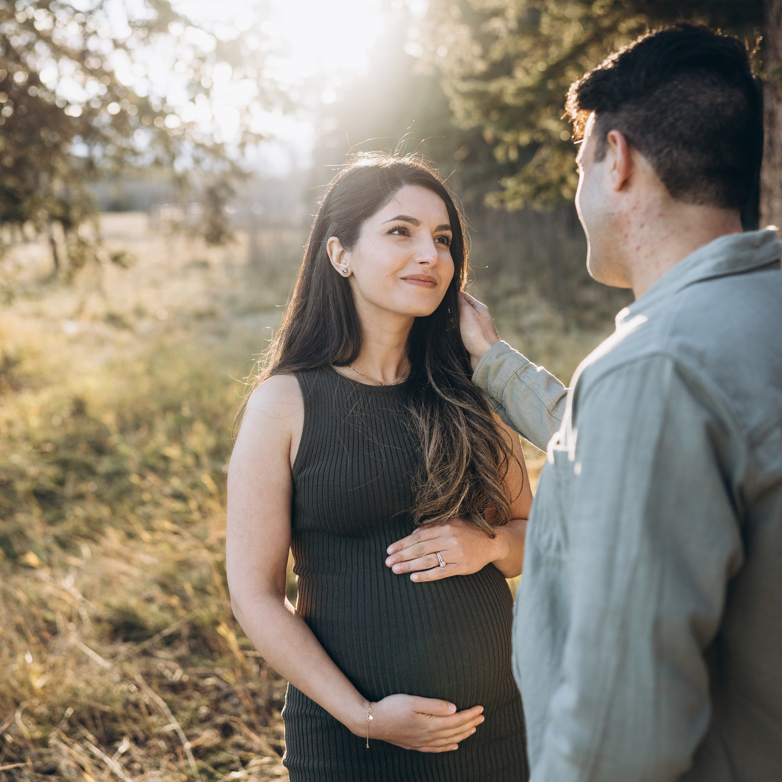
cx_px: 390
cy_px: 351
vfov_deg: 37.5
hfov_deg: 37.6
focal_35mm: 45
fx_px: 1150
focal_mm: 35
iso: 250
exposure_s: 1/1250
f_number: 2
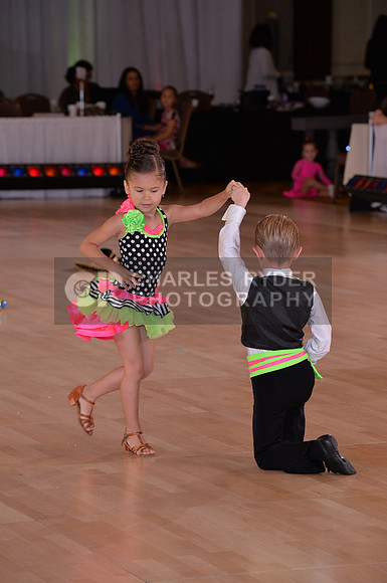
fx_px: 2668
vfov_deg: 12.5
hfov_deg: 8.3
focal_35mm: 165
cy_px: 292
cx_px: 194
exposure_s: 1/250
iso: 2000
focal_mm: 165
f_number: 6.3
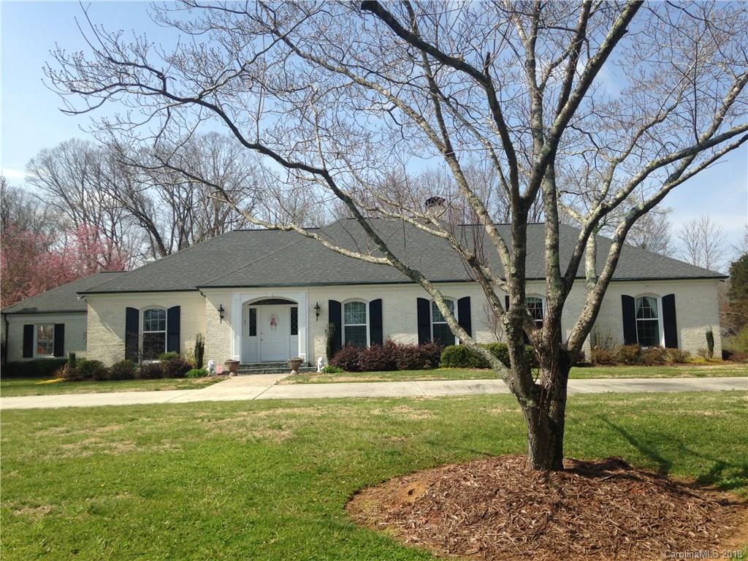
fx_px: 713
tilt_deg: +5.0
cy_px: 280
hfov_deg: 55.4
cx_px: 374
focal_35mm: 33
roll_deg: +0.9
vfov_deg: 42.9
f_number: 2.4
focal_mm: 4.12
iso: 50
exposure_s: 1/1323
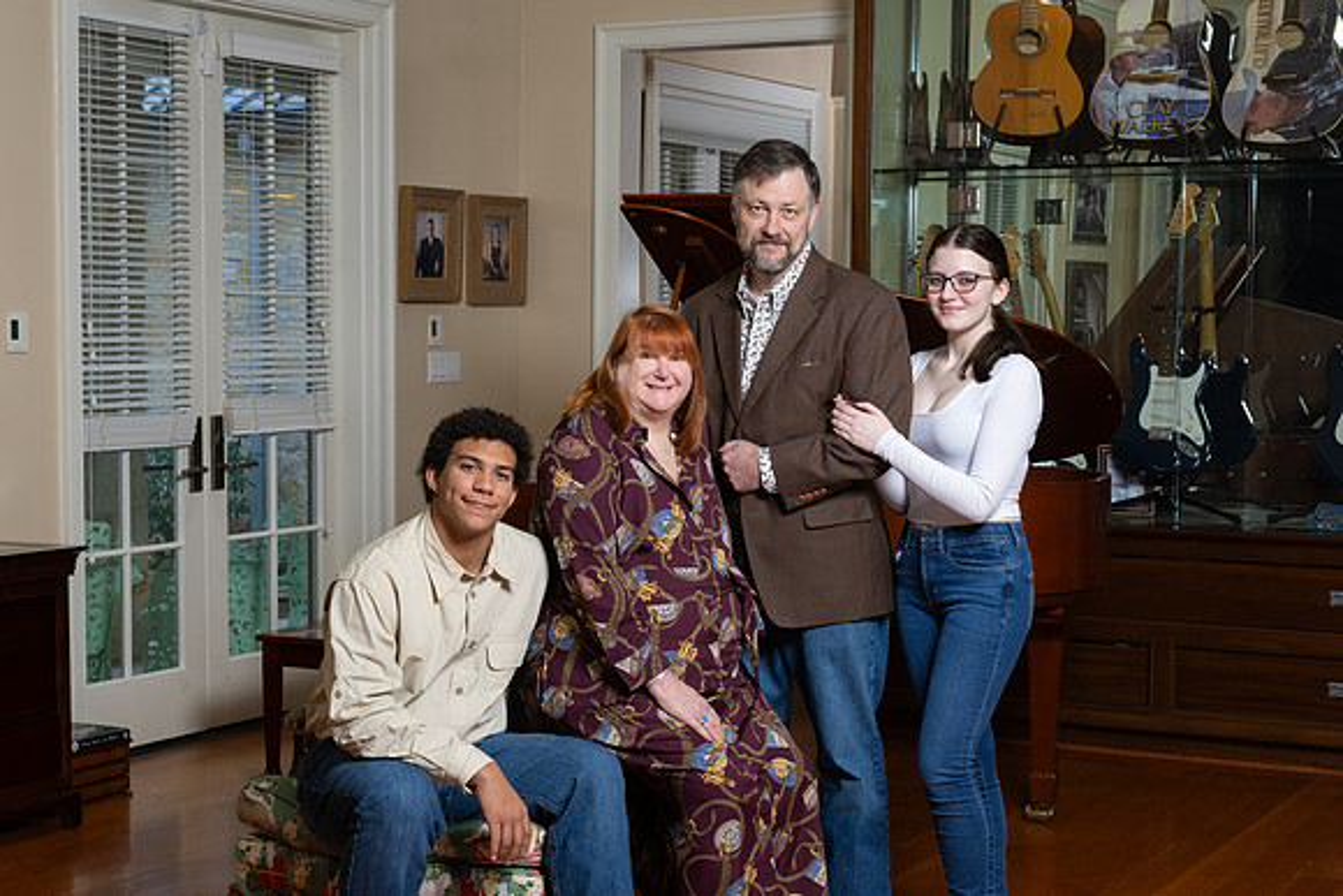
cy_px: 515
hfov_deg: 32.6
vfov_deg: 22.0
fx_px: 2300
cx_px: 652
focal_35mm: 62
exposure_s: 1/80
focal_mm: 43
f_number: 7.1
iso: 640
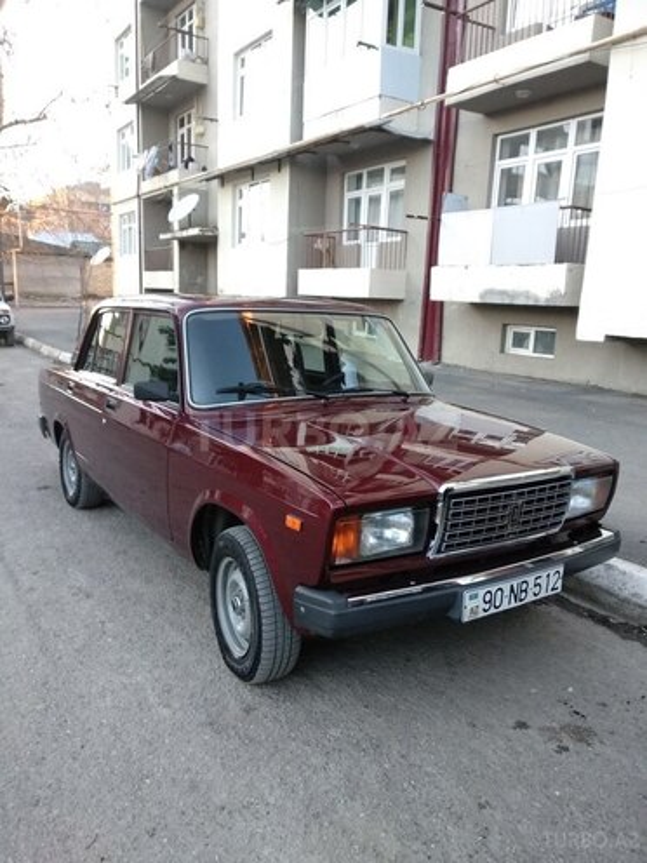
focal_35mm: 26
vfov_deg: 67.3
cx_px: 324
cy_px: 432
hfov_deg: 53.1
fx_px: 648
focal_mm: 3.81
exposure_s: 1/50
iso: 500
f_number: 2.2
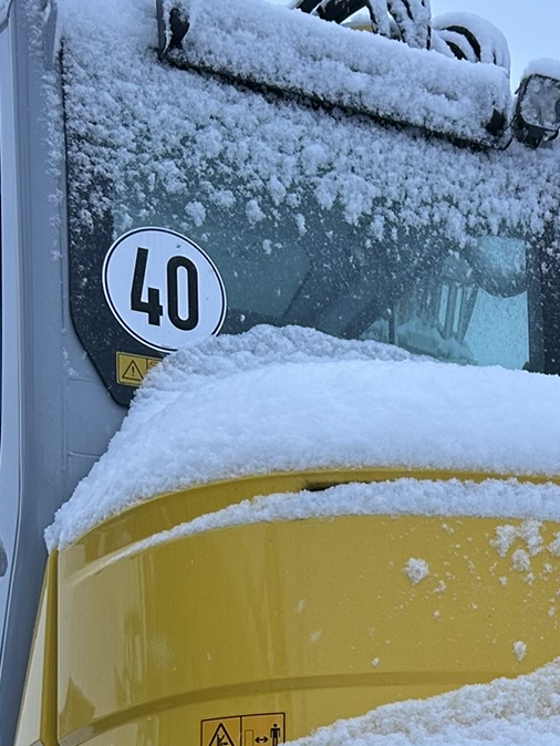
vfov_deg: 22.8
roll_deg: +0.3
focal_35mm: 79
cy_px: 885
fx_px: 1703
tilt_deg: +2.7
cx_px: 568
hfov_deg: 18.2
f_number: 1.5
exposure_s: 1/121
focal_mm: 5.7
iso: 100
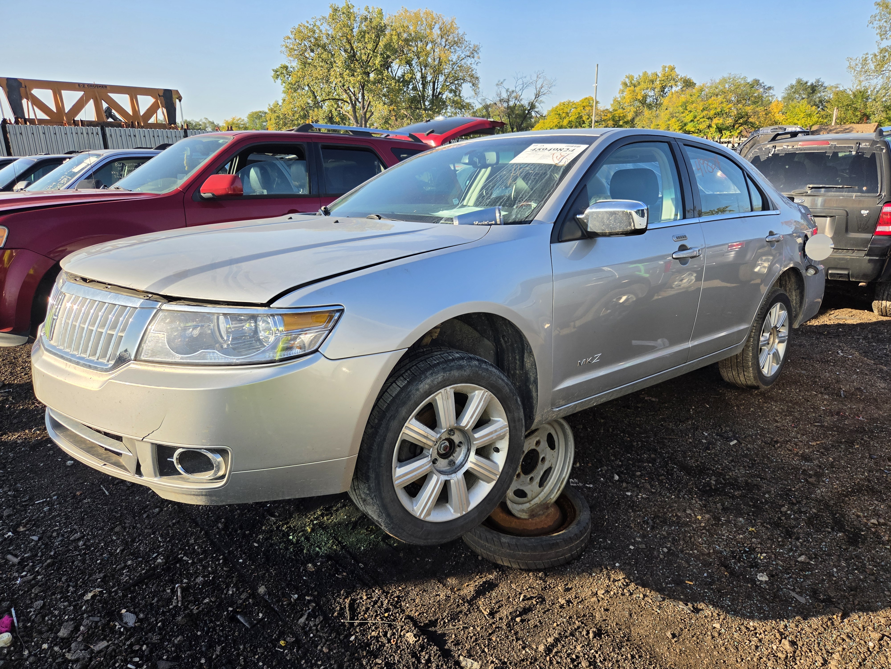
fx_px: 592
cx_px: 446
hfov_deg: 73.9
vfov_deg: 58.9
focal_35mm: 23
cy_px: 334
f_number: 1.8
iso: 80
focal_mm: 5.4
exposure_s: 1/2558
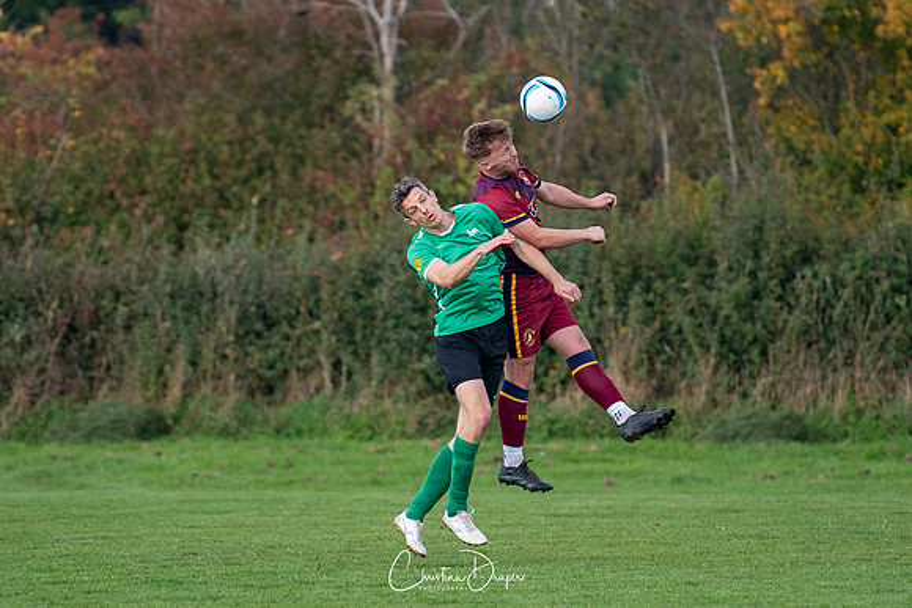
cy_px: 256
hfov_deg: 4.9
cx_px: 438
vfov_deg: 3.2
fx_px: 10754
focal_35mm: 424
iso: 320
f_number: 2.8
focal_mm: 200
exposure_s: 1/1600
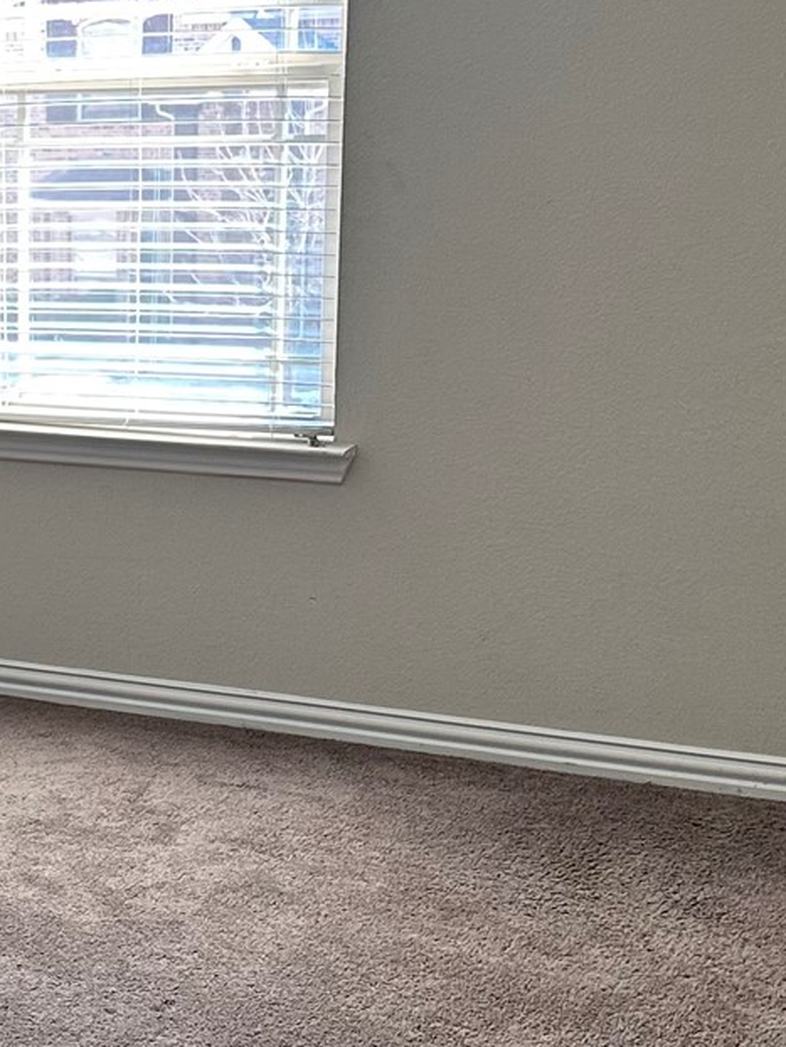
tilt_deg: -10.9
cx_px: -284
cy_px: 503
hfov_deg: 17.3
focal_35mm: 79
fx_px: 2390
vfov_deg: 24.7
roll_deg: +1.3
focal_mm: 6.86
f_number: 1.78
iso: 125
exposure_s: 1/120
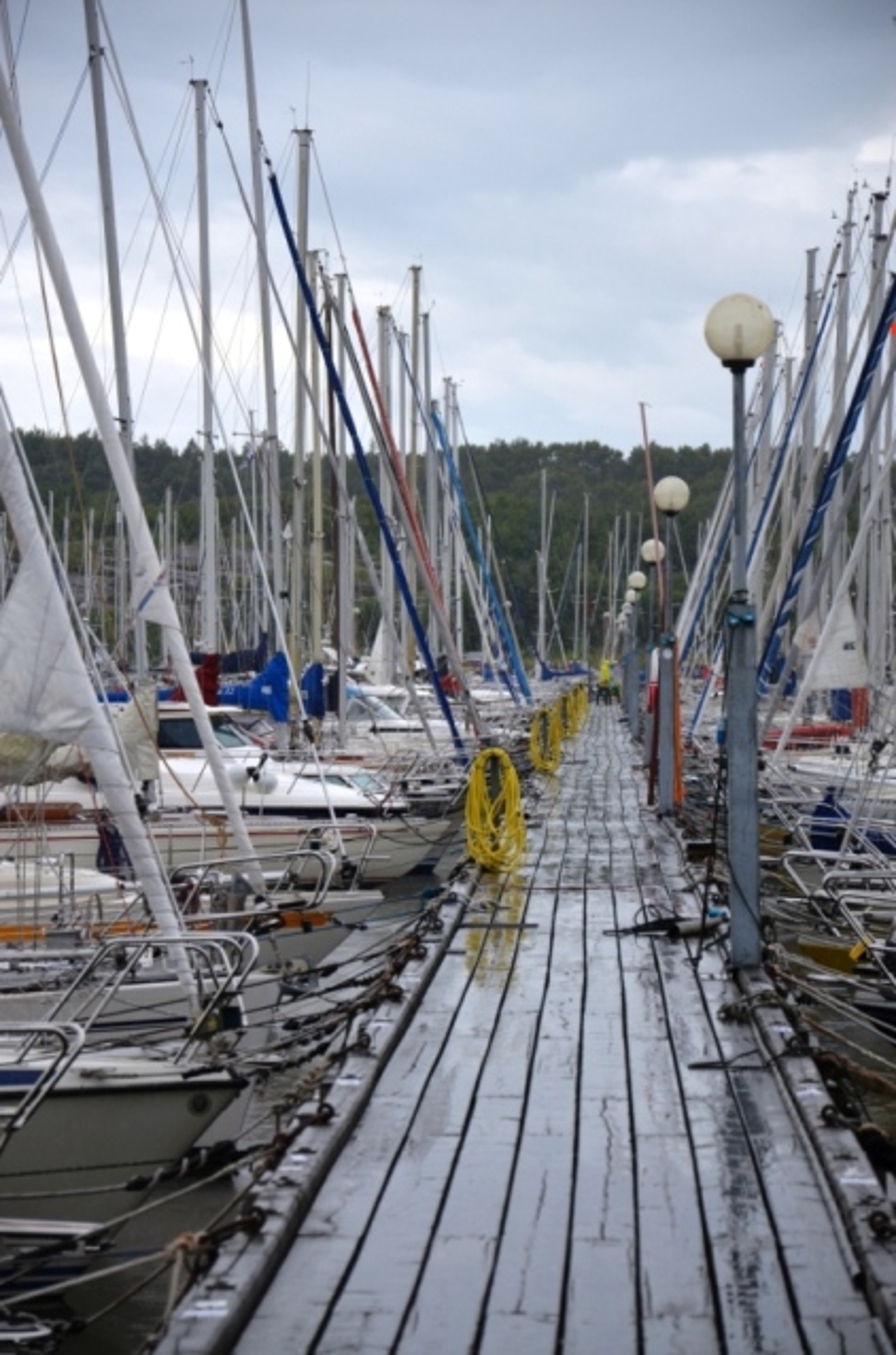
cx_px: 448
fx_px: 5912
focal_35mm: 158
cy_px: 678
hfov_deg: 8.7
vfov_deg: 13.1
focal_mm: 105
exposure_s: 1/640
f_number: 6.3
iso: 200
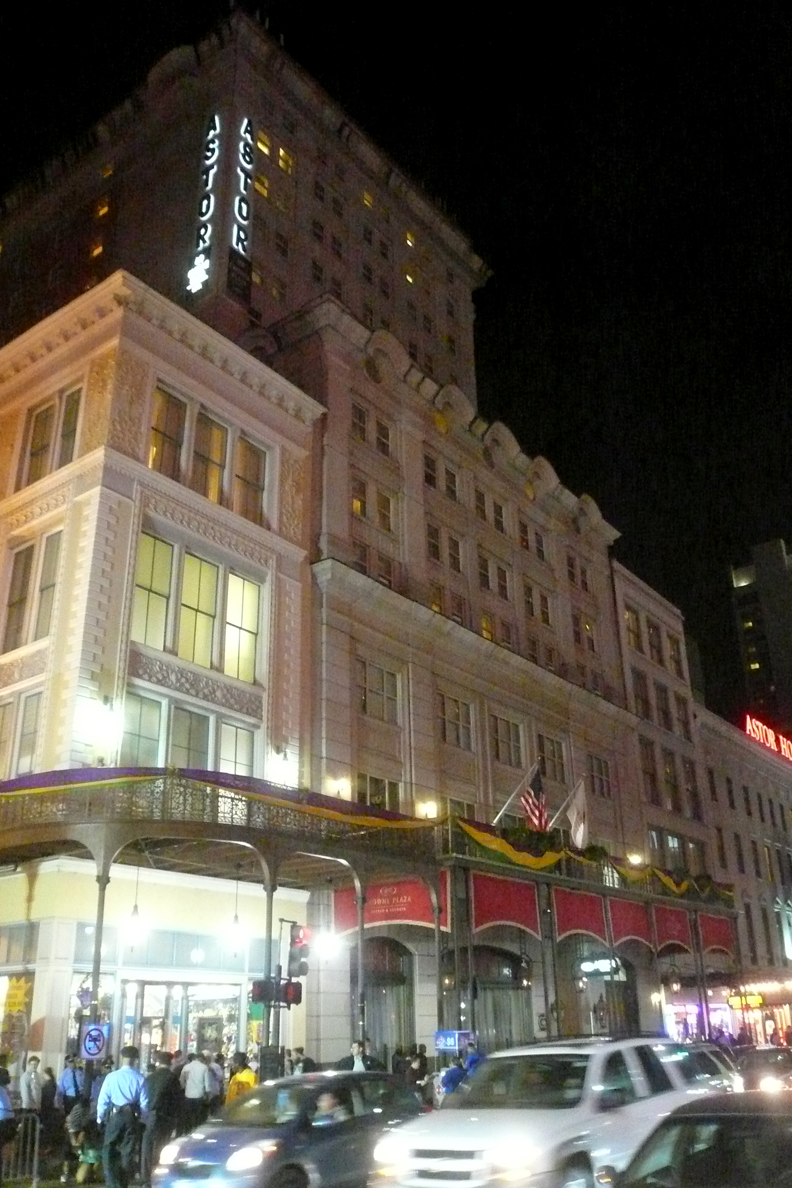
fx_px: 990
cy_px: 602
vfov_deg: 61.9
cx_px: 420
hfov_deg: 43.6
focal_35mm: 30
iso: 800
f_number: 2.8
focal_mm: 4.6
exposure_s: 1/13
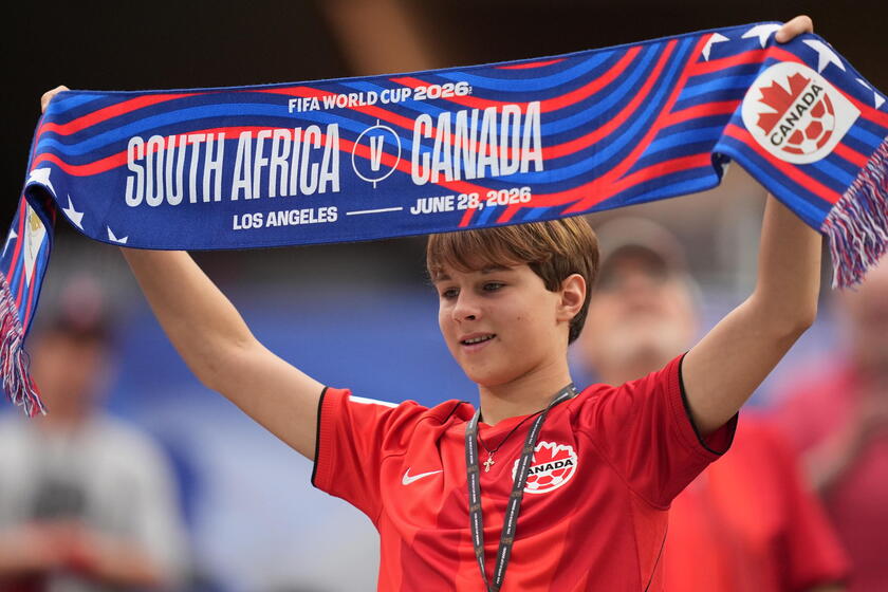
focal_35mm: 400
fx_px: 9866
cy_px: 296
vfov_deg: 3.4
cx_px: 444
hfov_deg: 5.2
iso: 2500
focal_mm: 400
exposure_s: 1/3200
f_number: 2.8
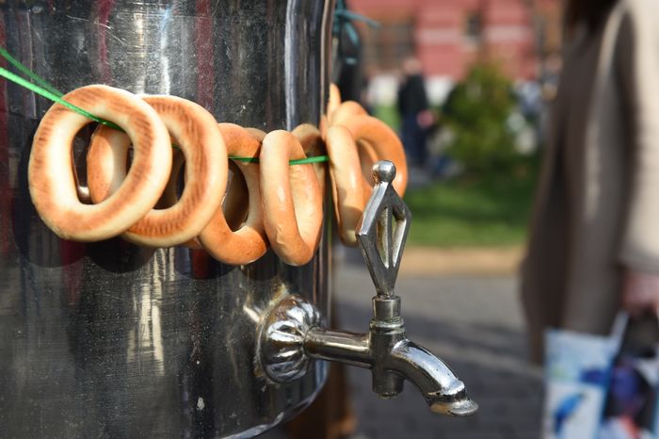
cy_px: 220
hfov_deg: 39.6
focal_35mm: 50
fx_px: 915
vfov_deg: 27.0
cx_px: 330
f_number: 5
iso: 800
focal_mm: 50
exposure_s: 1/2500
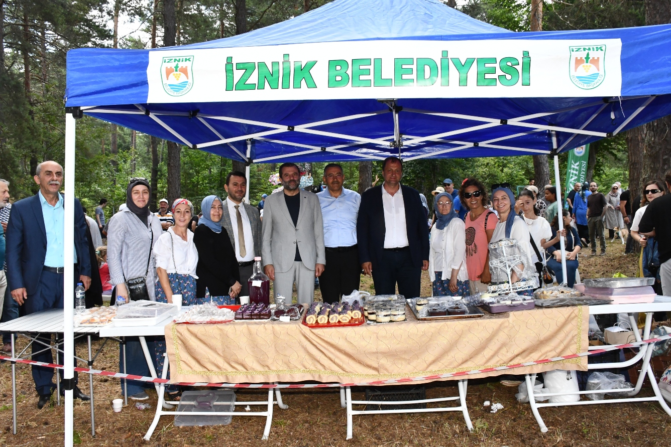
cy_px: 224
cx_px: 336
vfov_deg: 47.9
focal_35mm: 27
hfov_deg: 67.4
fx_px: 503
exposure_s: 1/250
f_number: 11
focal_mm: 18
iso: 2000
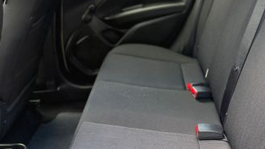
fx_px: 267
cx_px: 138
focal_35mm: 38
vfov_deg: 30.8
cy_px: 43
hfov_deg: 52.8
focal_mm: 6.76
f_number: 1.78
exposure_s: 1/154
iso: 160
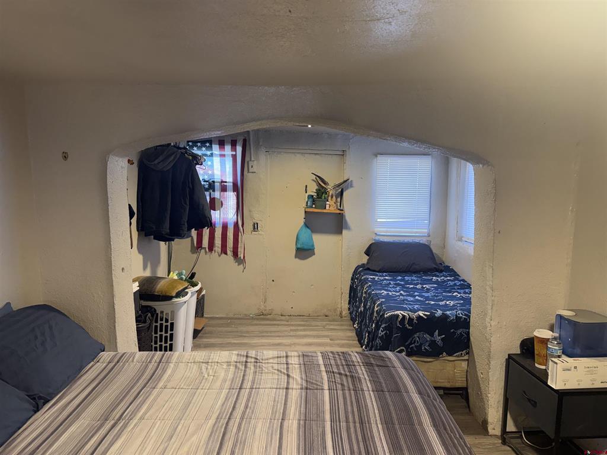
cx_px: 304
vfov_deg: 56.8
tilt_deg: -5.0
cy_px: 228
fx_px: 421
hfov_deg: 71.6
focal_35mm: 24
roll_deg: -0.4
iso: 160
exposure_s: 1/60
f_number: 1.78
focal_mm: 6.76
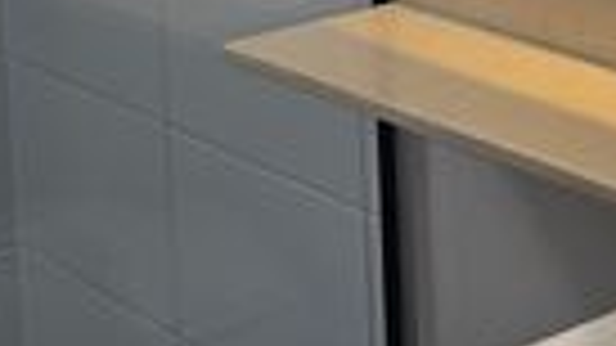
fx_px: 1992
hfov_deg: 17.4
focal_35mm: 122
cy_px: -231
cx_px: 486
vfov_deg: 9.5
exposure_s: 1/120
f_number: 1.7
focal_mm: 6.3
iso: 16
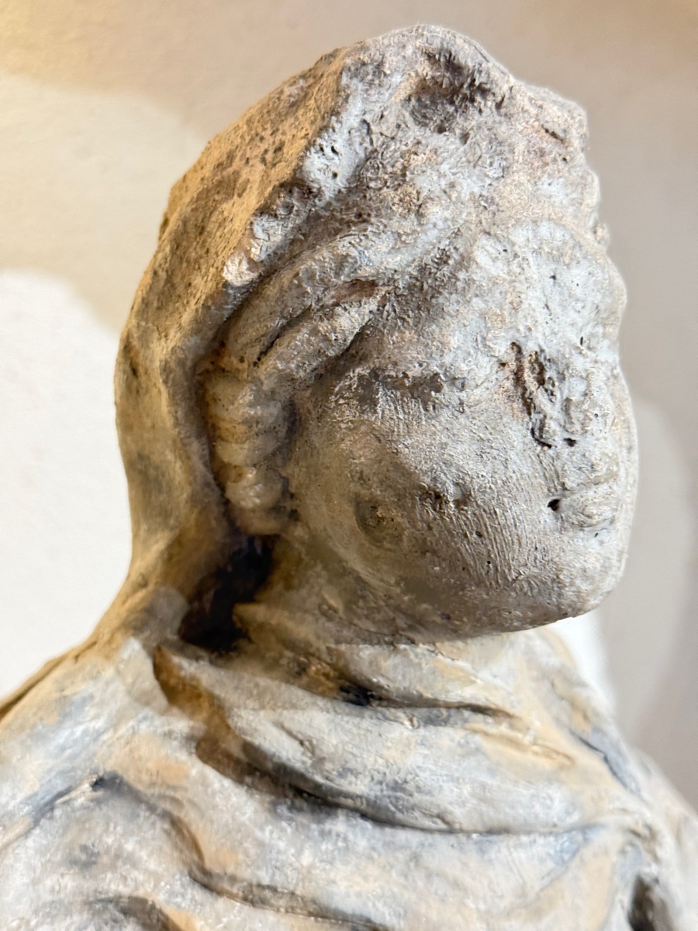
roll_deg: -11.0
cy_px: 466
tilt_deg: -17.6
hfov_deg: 30.3
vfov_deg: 39.7
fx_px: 1291
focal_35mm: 48
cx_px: 349
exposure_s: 1/33
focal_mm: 6.76
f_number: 1.78
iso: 400
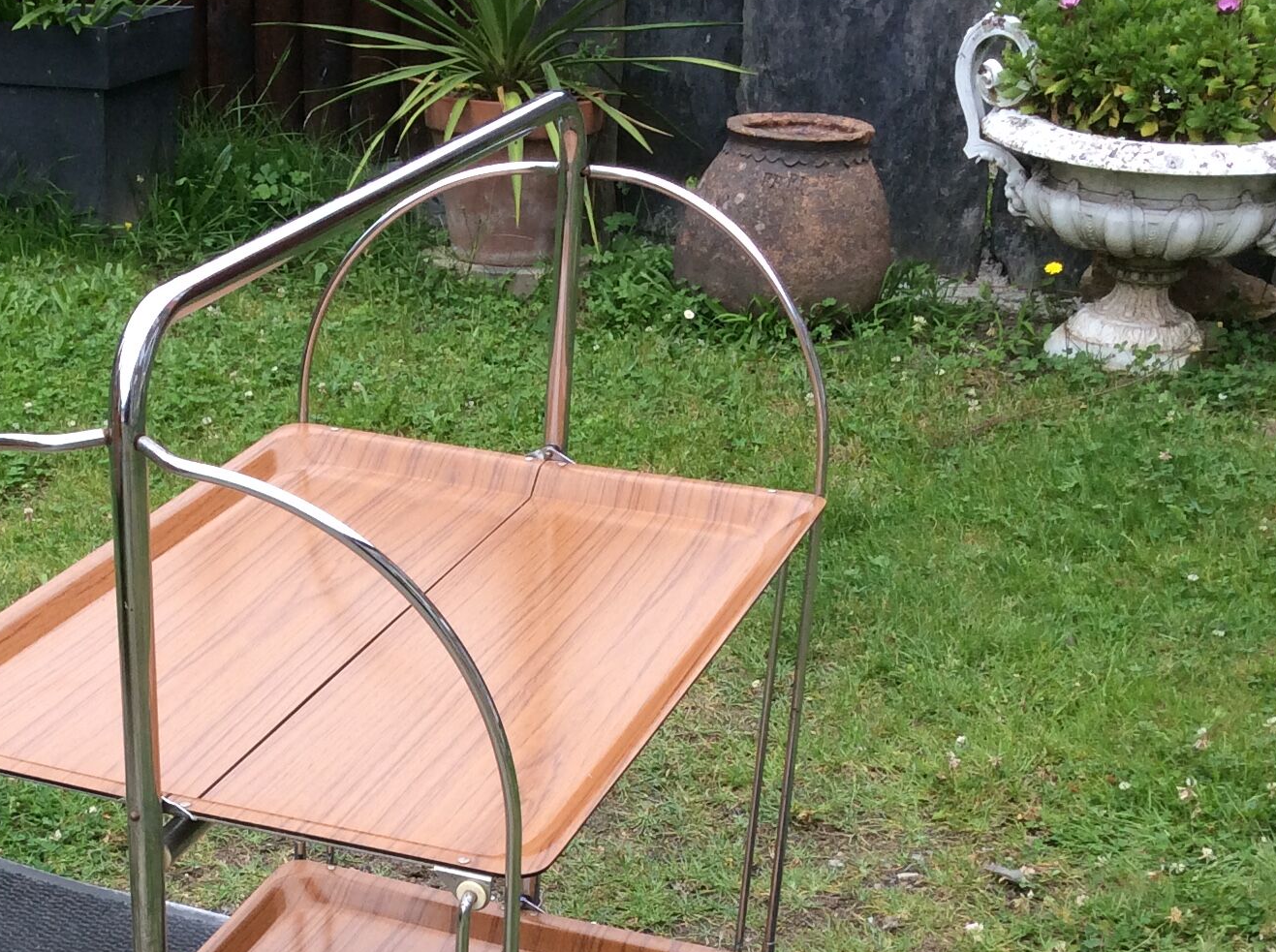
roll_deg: +1.3
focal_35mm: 63
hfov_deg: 30.3
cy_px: 908
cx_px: 328
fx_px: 2318
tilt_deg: -30.2
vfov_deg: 22.5
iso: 32
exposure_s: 1/171
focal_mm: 3.3
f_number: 2.4
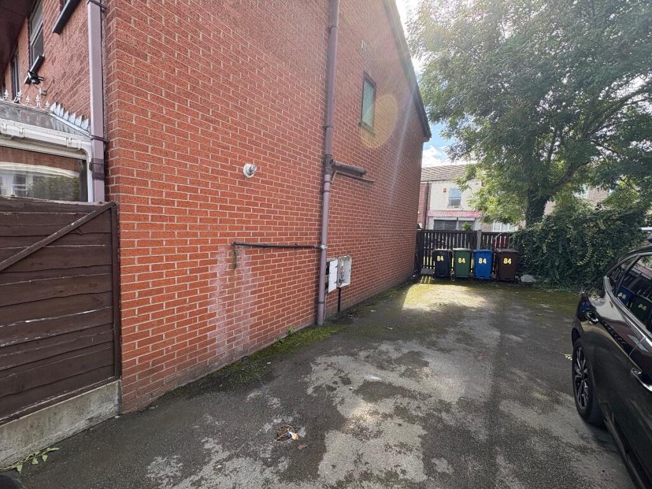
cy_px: 244
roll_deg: -2.0
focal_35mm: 14
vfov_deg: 85.7
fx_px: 264
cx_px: 326
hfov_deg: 102.1
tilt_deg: -3.8
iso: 64
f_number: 2.2
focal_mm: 2.22
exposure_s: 1/313
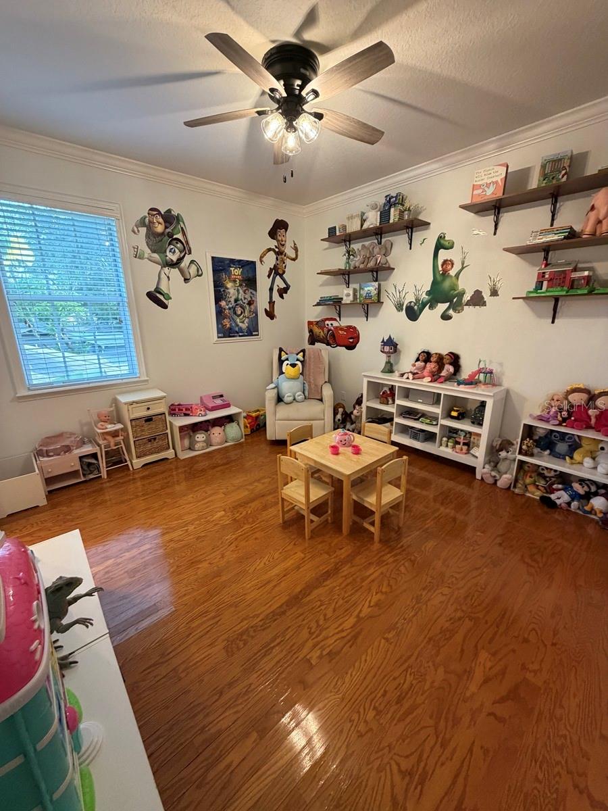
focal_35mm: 14
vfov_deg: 102.1
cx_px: 304
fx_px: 328
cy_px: 406
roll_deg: +0.8
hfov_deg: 85.7
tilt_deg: -15.6
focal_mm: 2.22
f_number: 2.2
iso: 400
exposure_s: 1/60
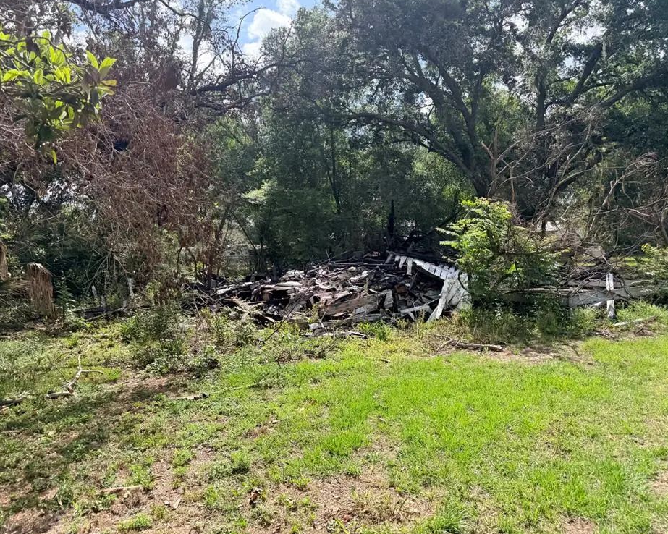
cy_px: 258
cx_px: 324
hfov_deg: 66.0
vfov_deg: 54.9
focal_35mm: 26
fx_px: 514
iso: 100
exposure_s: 1/3145
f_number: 1.78
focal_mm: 6.76
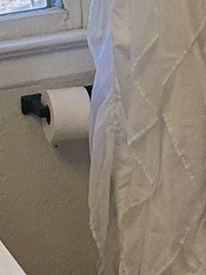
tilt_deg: -12.6
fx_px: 881
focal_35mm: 111
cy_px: 73
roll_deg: +5.9
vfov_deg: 17.6
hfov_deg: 13.2
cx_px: 9
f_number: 2.2
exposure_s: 1/120
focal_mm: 2.22
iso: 50
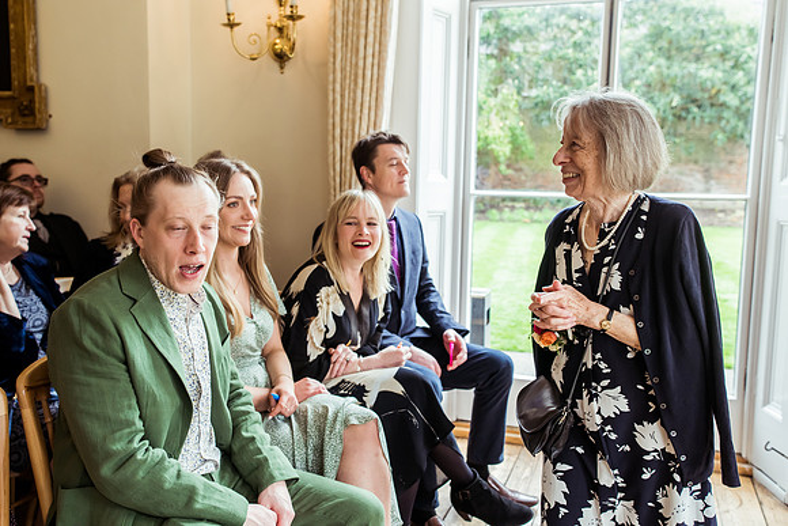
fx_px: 766
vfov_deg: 37.9
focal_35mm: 35
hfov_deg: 54.4
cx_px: 394
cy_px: 263
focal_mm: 35
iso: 1250
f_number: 4.5
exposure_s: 1/500
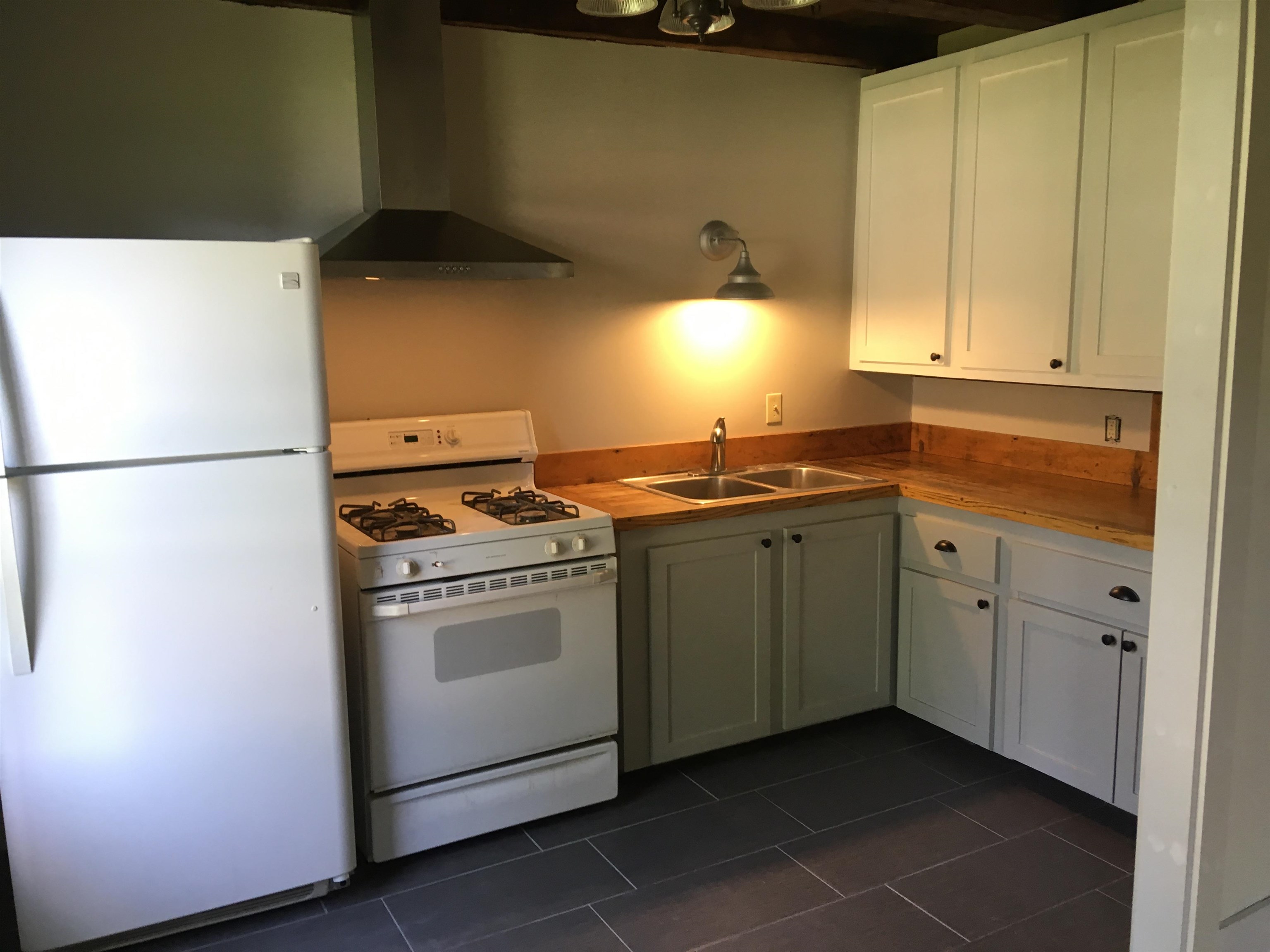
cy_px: 476
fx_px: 1064
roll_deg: +1.4
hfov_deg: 61.7
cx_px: 635
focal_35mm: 29
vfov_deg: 48.2
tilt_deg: -9.3
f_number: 2.2
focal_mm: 4.15
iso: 64
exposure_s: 1/30
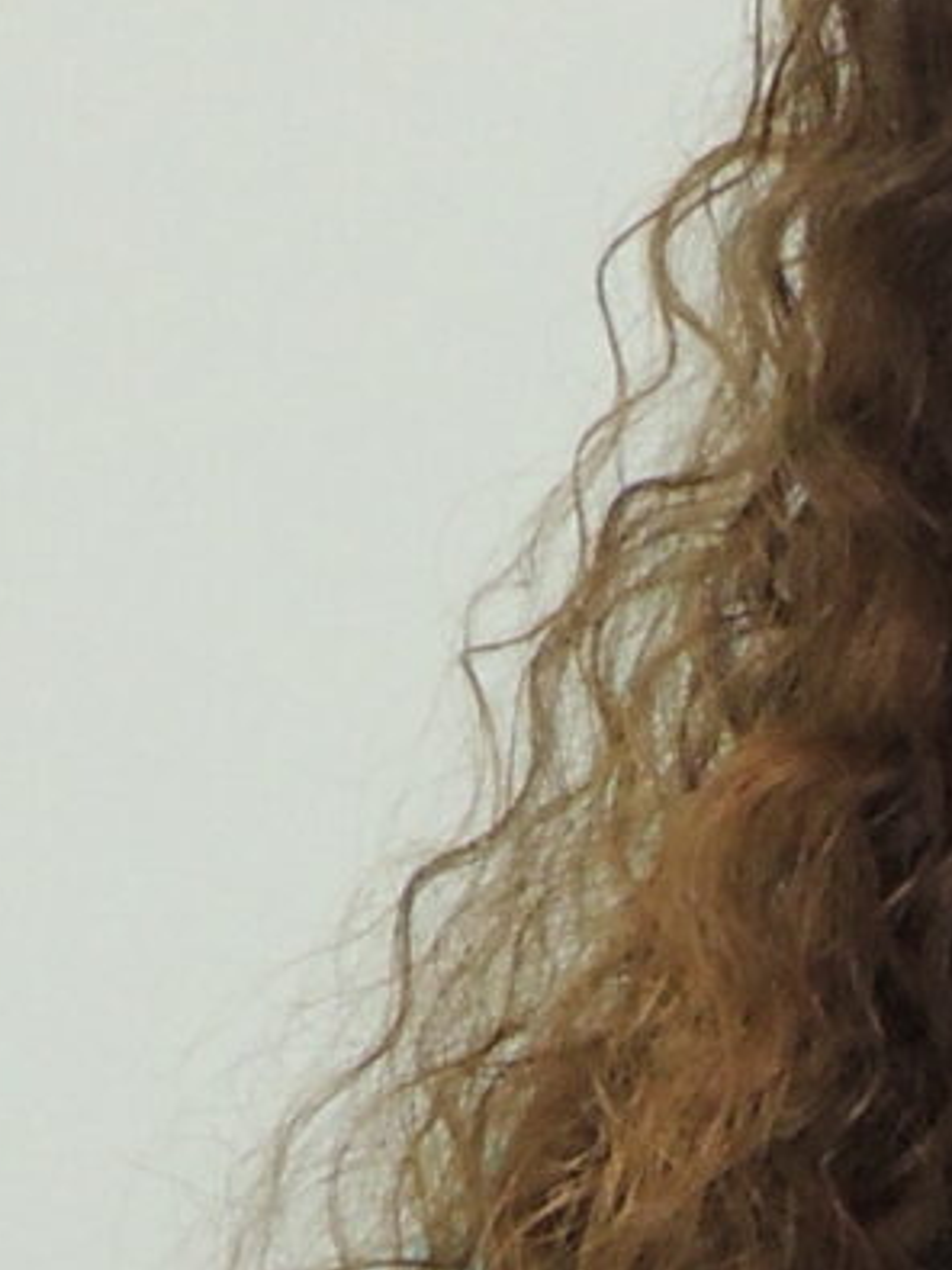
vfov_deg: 7.0
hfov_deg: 5.3
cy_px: 1582
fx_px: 10236
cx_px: 1647
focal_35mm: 279
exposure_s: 1/50
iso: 320
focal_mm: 7.6
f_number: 3.4
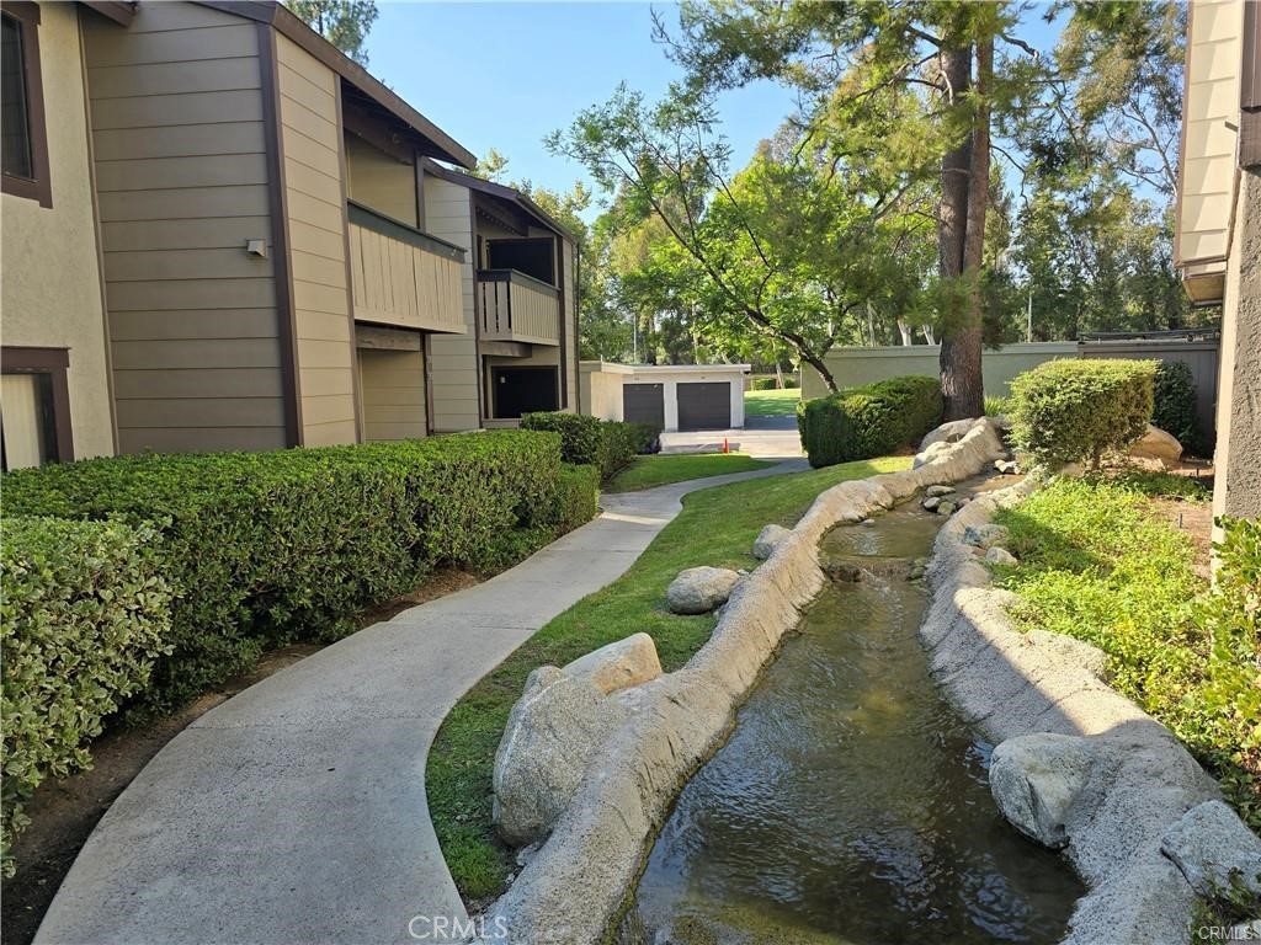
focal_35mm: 23
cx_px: 630
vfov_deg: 58.9
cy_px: 472
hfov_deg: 73.9
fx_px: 838
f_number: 1.7
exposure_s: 1/370
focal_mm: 6.3
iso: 12
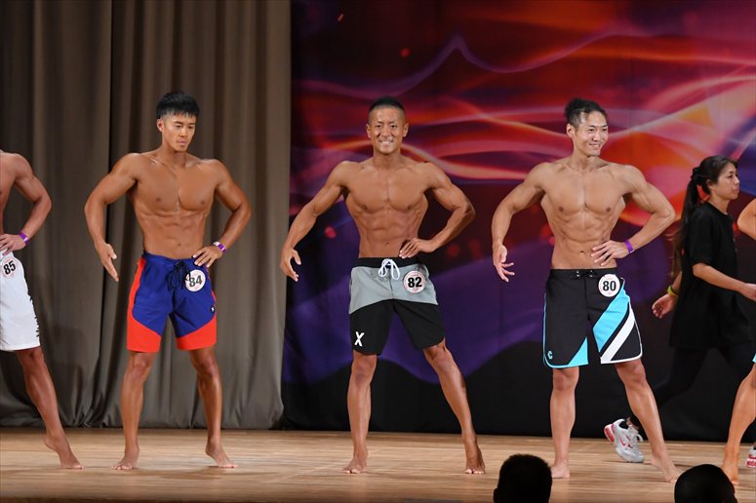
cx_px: 378
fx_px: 4240
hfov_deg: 10.2
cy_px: 252
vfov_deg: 6.8
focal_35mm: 202
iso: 3200
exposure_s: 1/400
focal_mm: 135
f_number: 5.6
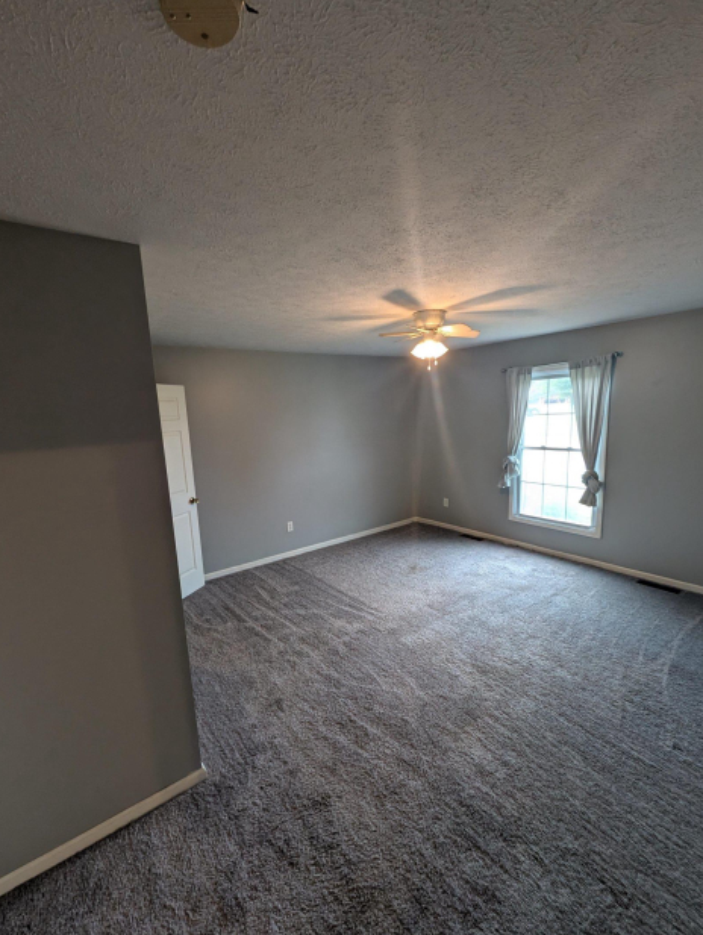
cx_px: 332
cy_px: 482
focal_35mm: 14
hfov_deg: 85.7
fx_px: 378
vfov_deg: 102.0
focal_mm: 1.95
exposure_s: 1/24
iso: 144
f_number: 2.2
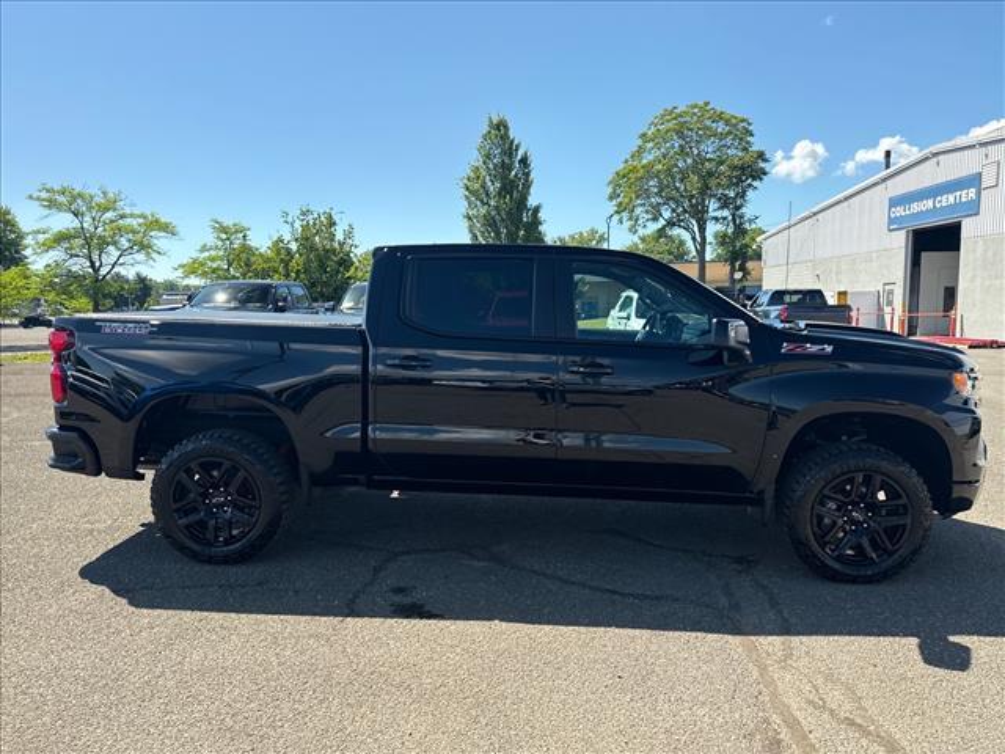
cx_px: 502
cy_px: 377
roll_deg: +1.7
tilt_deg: -4.4
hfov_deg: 71.6
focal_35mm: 24
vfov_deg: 56.8
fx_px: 697
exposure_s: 1/1005
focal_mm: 6.76
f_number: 1.78
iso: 80
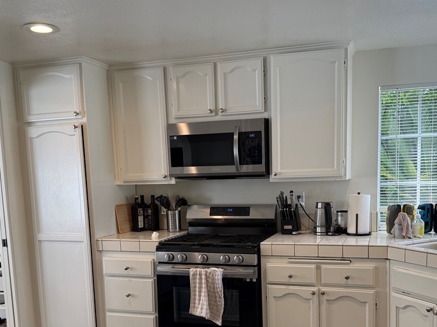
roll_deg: +1.6
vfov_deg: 38.9
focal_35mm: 36
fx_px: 454
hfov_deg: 51.3
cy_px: 231
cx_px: 244
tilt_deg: -6.6
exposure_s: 1/136
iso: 64
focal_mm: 6.76
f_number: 1.78
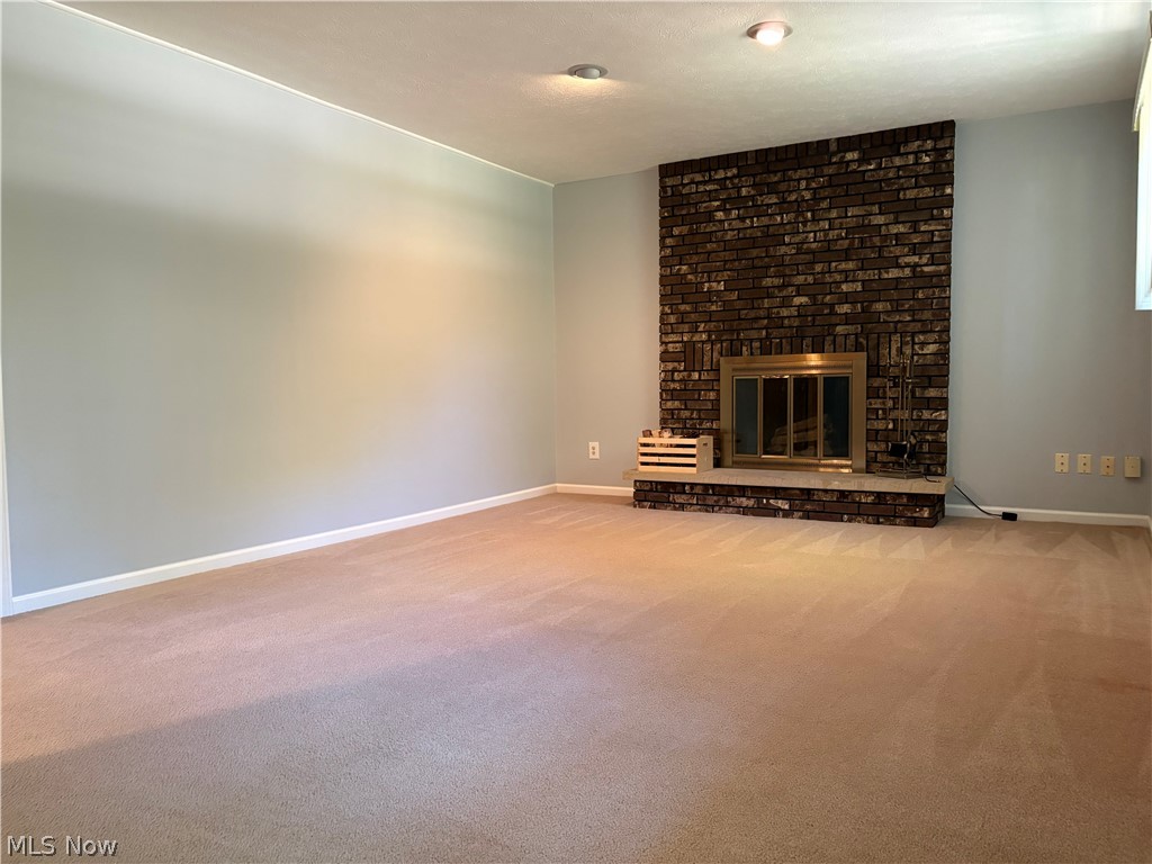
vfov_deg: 53.1
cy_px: 432
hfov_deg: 67.3
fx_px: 865
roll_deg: +1.0
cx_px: 576
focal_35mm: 26
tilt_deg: -2.7
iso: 400
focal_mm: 5.96
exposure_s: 1/60
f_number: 1.6
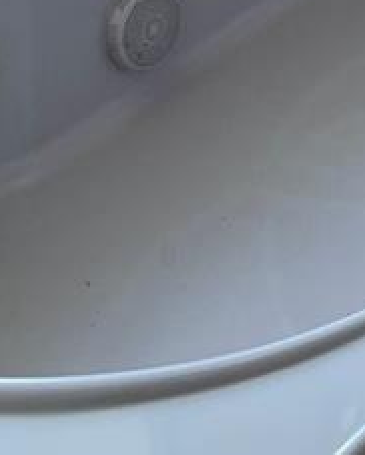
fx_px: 1807
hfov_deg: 11.1
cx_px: 543
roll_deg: +1.1
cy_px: -651
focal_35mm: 134
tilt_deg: -16.3
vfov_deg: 11.7
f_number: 1.6
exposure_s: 1/128
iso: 32
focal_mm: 5.1
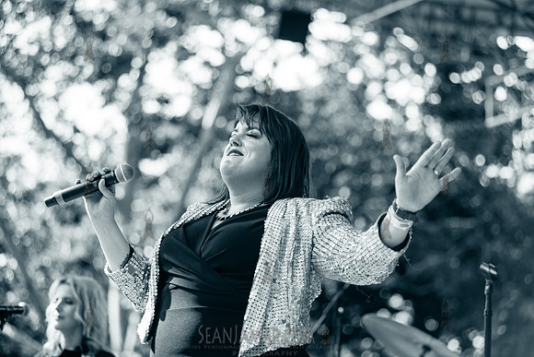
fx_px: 1558
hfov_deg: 19.5
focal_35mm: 105
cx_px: 267
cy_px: 178
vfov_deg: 13.0
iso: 200
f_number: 2.8
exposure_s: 1/640
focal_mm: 105
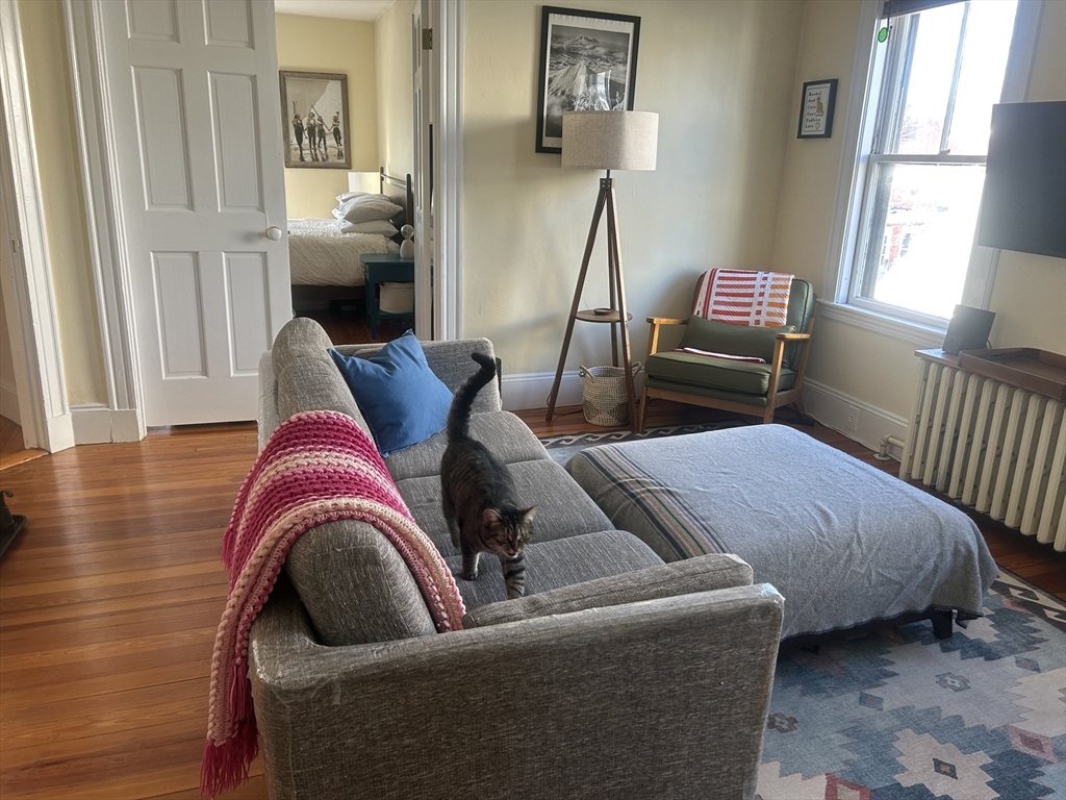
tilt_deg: -16.6
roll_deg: -1.8
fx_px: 801
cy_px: 400
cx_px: 533
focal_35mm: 26
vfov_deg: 53.1
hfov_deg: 67.3
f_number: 1.5
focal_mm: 5.7
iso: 100
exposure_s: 1/120
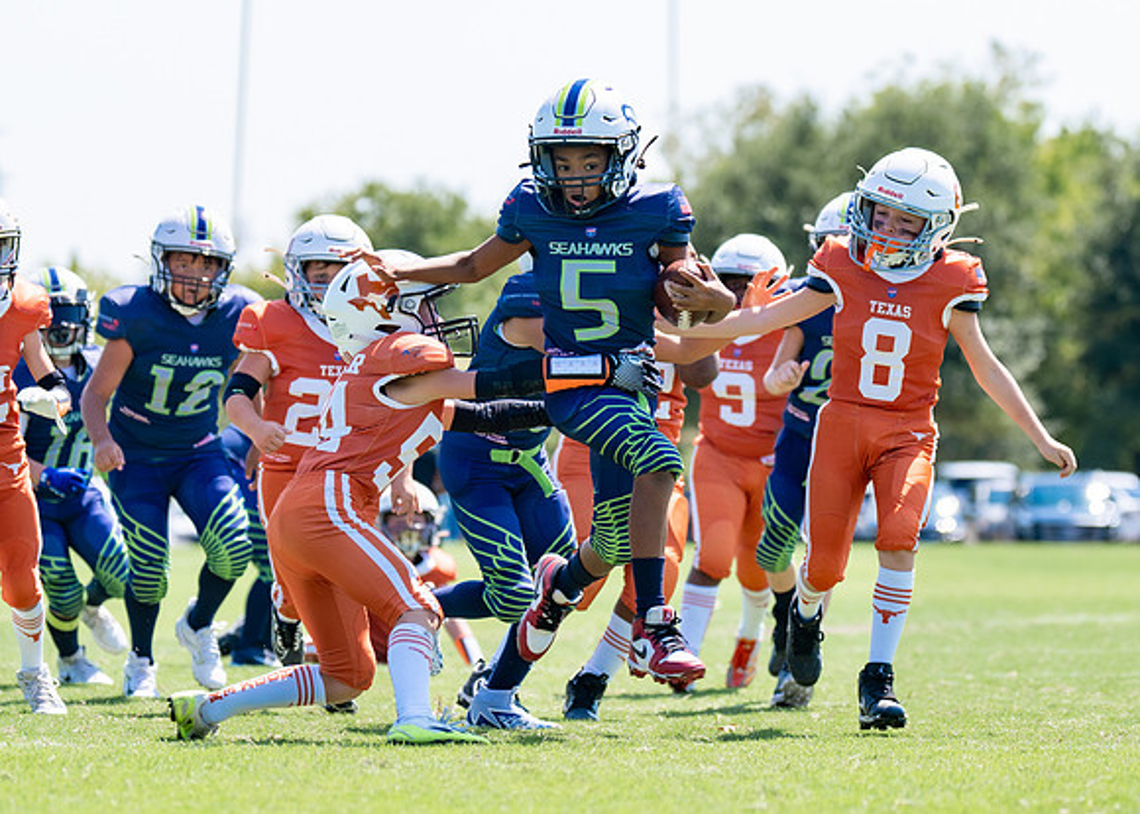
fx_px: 6667
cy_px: 406
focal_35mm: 206
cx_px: 661
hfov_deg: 9.8
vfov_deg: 7.0
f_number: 2.8
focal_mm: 108
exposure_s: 1/1250
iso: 100
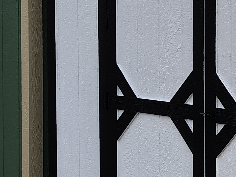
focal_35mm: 114
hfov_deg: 15.6
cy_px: 23
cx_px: 377
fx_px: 777
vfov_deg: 12.9
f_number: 1.8
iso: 100
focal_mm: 5.56
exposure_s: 1/742
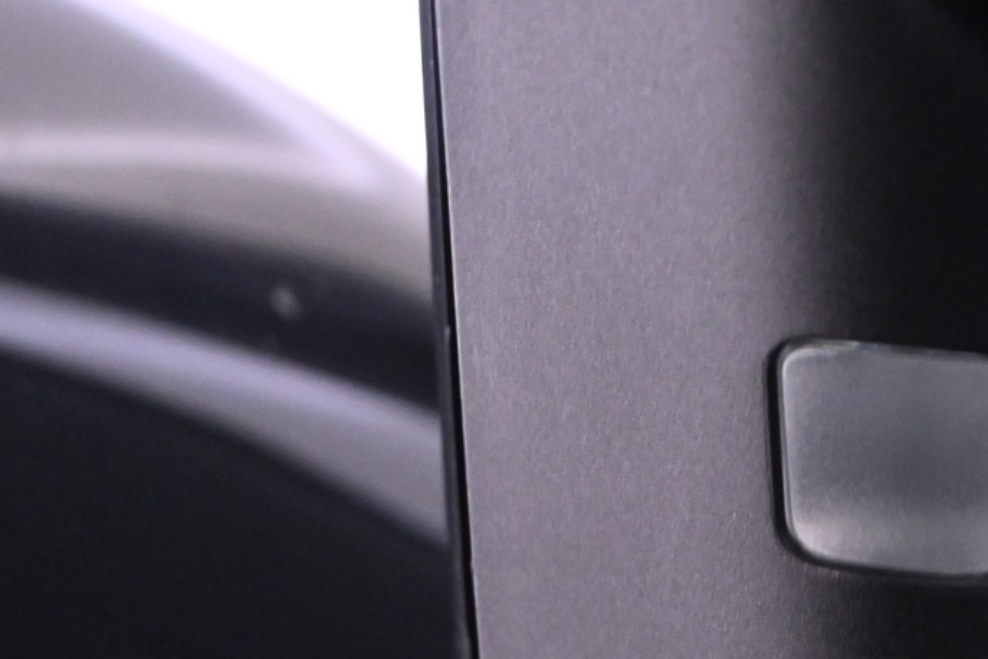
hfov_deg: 12.7
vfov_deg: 8.6
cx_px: 1056
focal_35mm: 159
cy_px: 471
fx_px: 4368
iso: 3200
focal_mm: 45
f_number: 6
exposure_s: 1/13
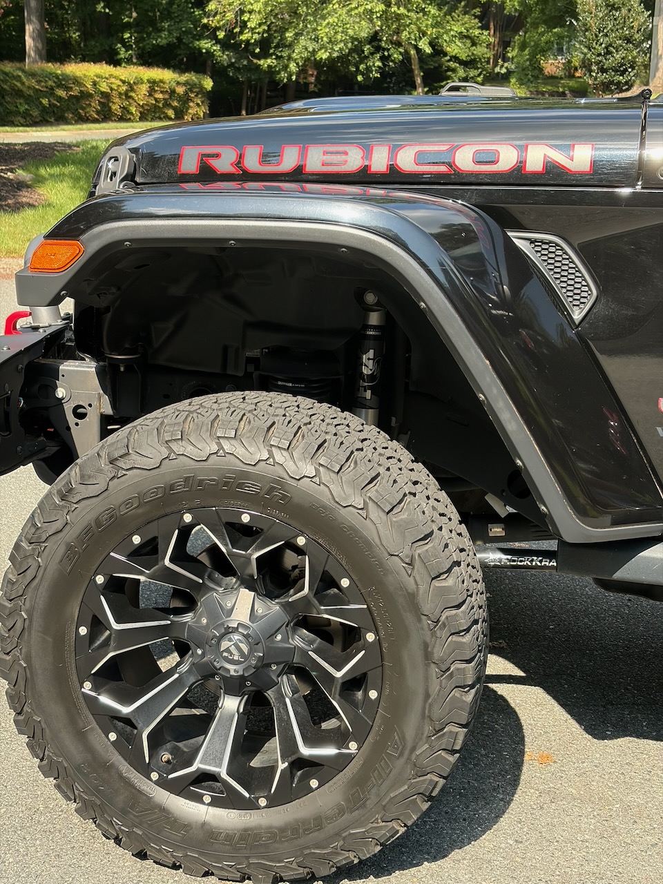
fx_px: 1328
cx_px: 332
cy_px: 442
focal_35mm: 52
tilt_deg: -13.8
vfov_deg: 36.8
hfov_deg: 28.0
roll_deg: -0.8
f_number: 1.6
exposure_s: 1/624
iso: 40
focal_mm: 5.96
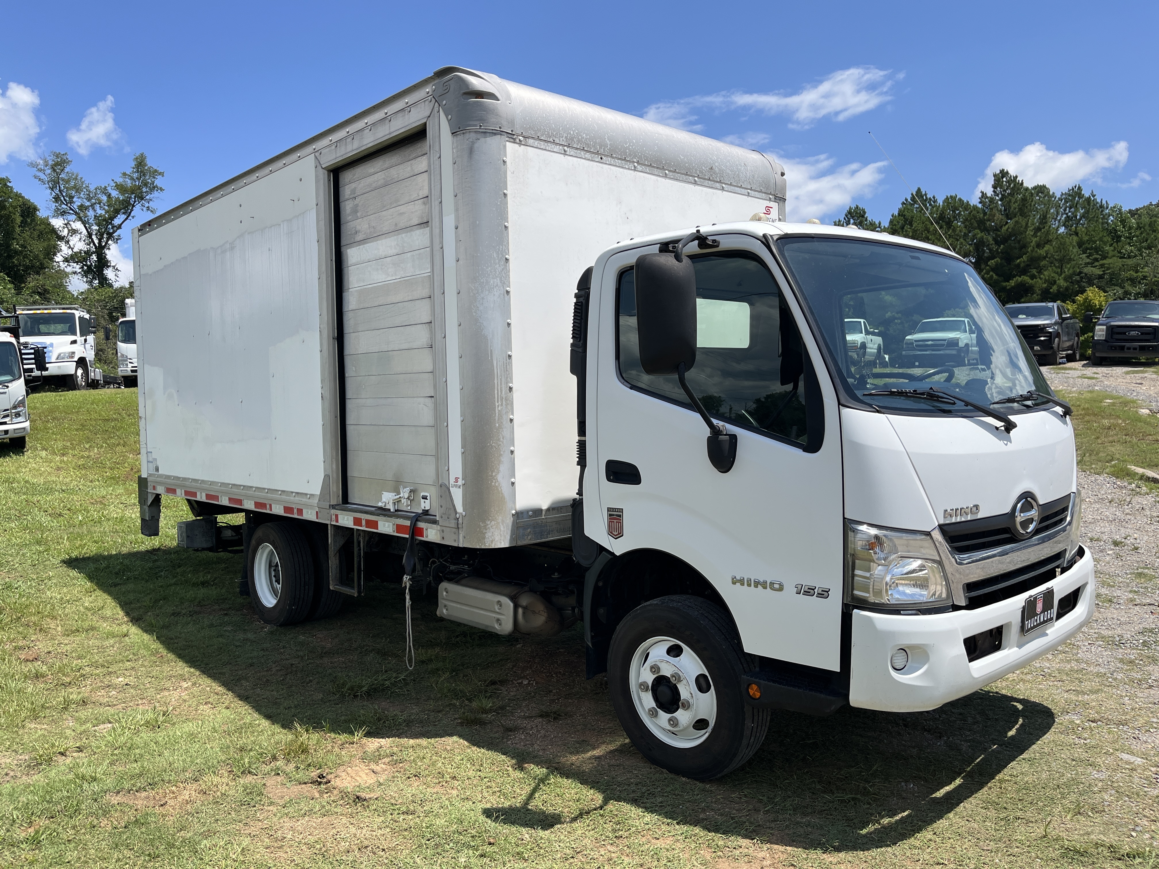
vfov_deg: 53.1
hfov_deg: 67.3
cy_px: 434
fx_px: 871
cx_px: 580
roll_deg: +2.4
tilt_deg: +4.1
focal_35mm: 26
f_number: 1.6
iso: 50
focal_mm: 5.1
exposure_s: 1/3876
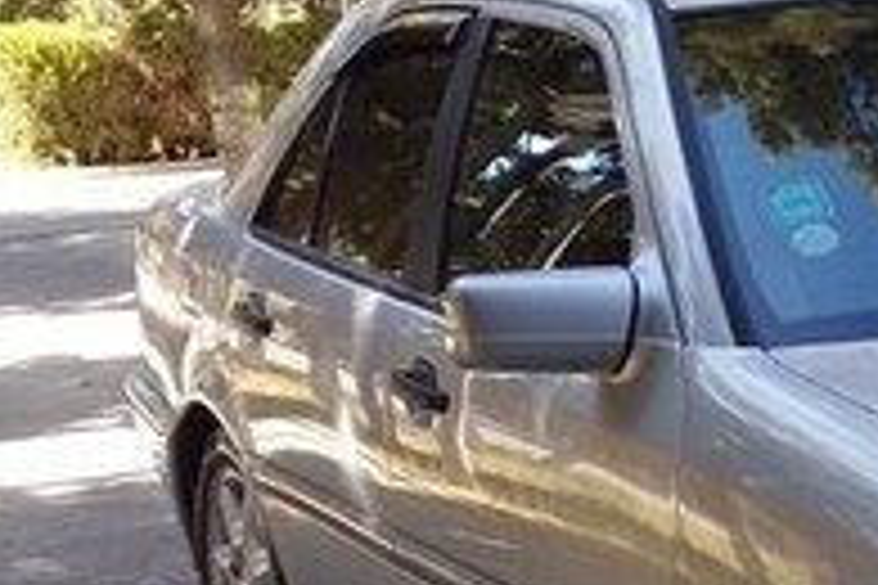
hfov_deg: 18.1
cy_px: 745
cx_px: 973
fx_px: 2658
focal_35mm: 109
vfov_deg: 12.2
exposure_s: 1/117
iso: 40
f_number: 2.2
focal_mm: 3.3
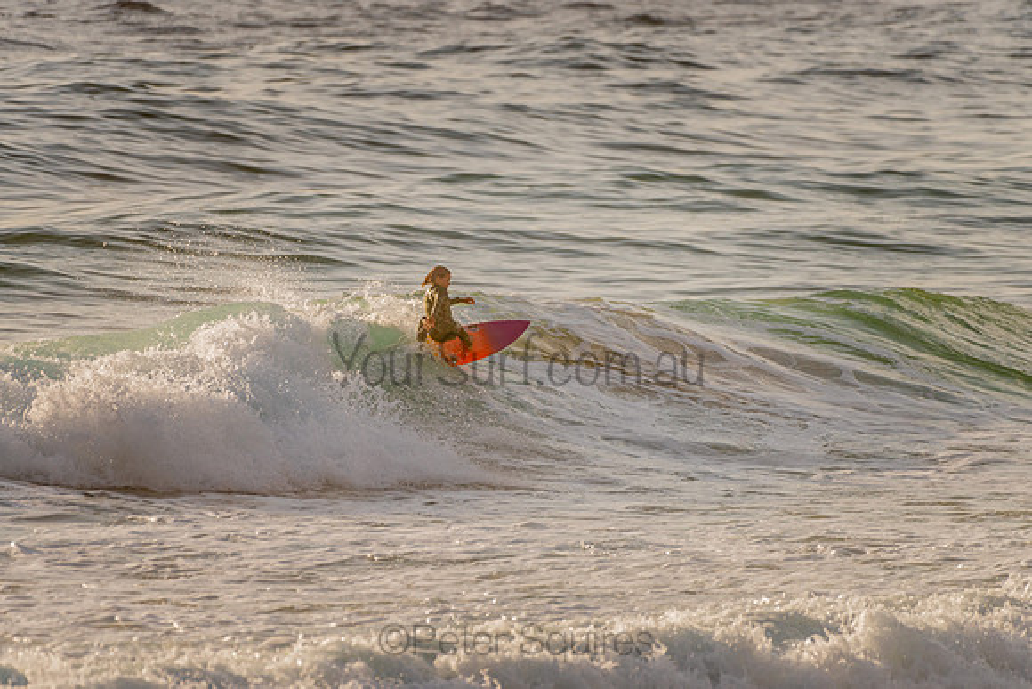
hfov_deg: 3.4
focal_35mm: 613
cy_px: 334
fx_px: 17573
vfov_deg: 2.2
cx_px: 503
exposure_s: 1/2000
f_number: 5.6
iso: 160
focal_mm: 500
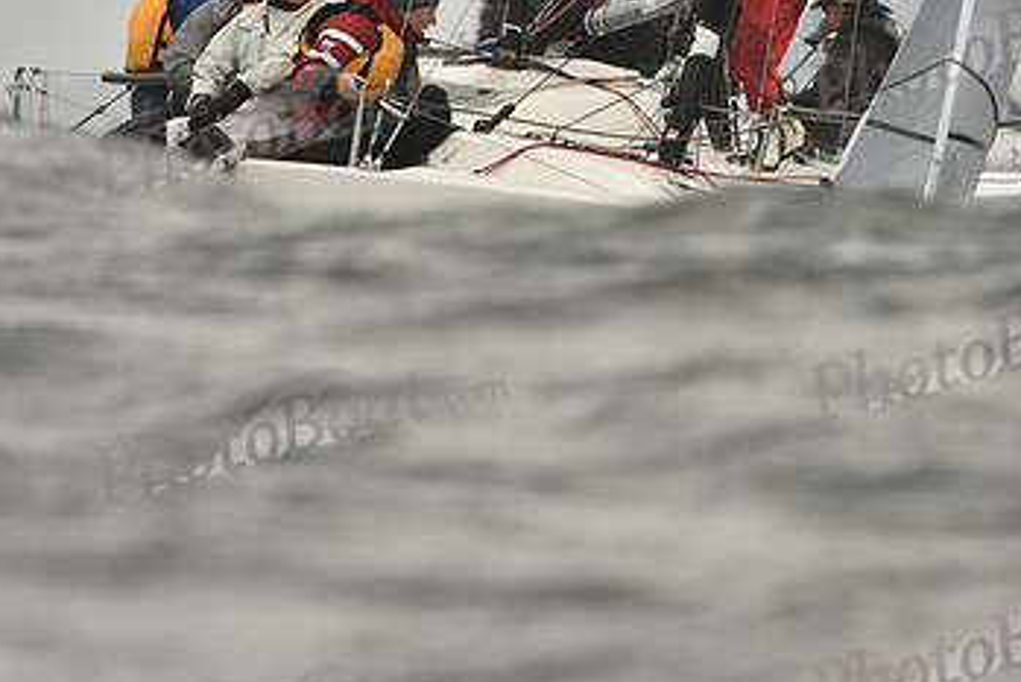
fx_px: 18839
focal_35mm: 664
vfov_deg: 2.1
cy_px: 236
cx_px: 661
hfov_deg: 3.1
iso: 400
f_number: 6.3
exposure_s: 1/1250
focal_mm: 400
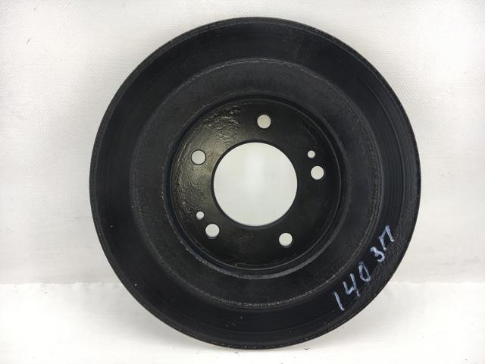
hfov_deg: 61.7
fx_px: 406
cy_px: 182
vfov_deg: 48.2
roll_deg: -1.3
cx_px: 242
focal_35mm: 29
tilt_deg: -20.7
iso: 25
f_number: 2.2
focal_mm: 4.15
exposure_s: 1/164
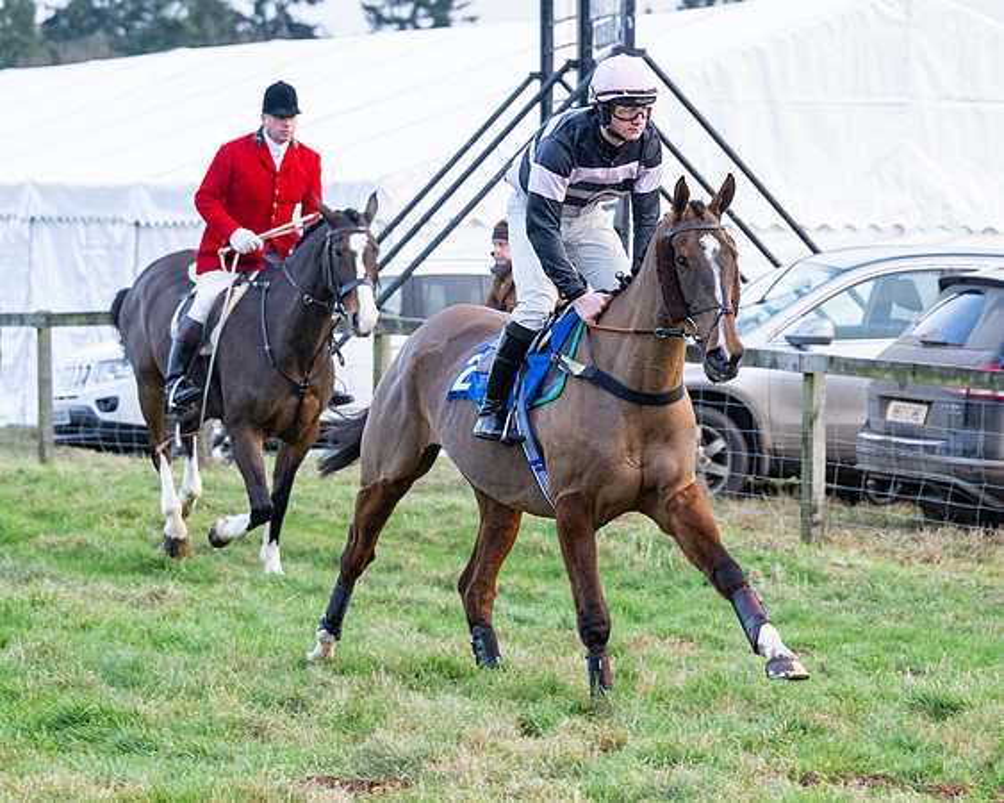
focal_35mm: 212
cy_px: 410
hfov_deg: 9.1
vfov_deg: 7.3
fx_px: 6291
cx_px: 709
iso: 1250
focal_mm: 94
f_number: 4
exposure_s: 1/500
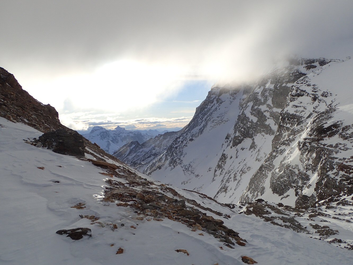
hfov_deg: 52.6
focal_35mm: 35
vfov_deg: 40.7
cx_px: 176
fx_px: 357
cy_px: 132
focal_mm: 6.42
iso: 100
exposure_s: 1/250
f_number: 10
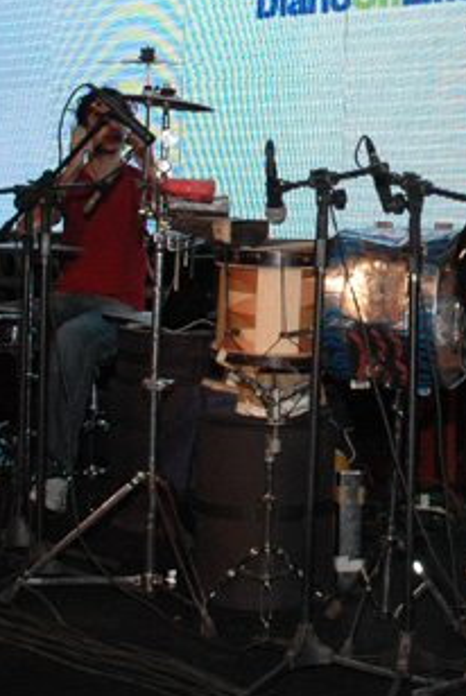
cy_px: 186
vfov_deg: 29.2
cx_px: 459
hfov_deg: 19.5
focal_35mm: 68
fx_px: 1317
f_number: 10
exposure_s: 1/80
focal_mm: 20
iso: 500
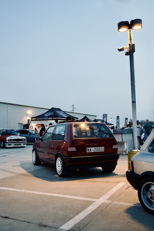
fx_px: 231
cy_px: 118
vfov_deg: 53.1
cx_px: 75
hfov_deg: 36.9
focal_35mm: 36
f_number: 4
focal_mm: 22
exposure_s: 1/160
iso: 2000
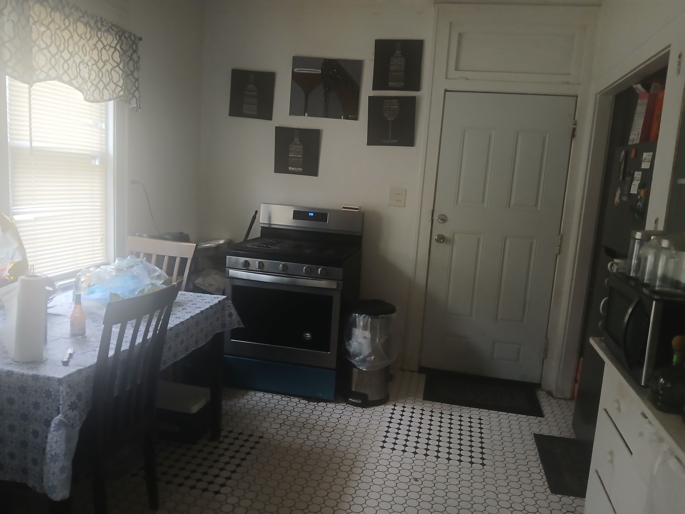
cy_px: 257
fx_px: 515
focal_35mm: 26
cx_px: 342
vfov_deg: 53.1
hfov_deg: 67.3
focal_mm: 3.98
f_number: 1.8
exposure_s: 1/24
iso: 250
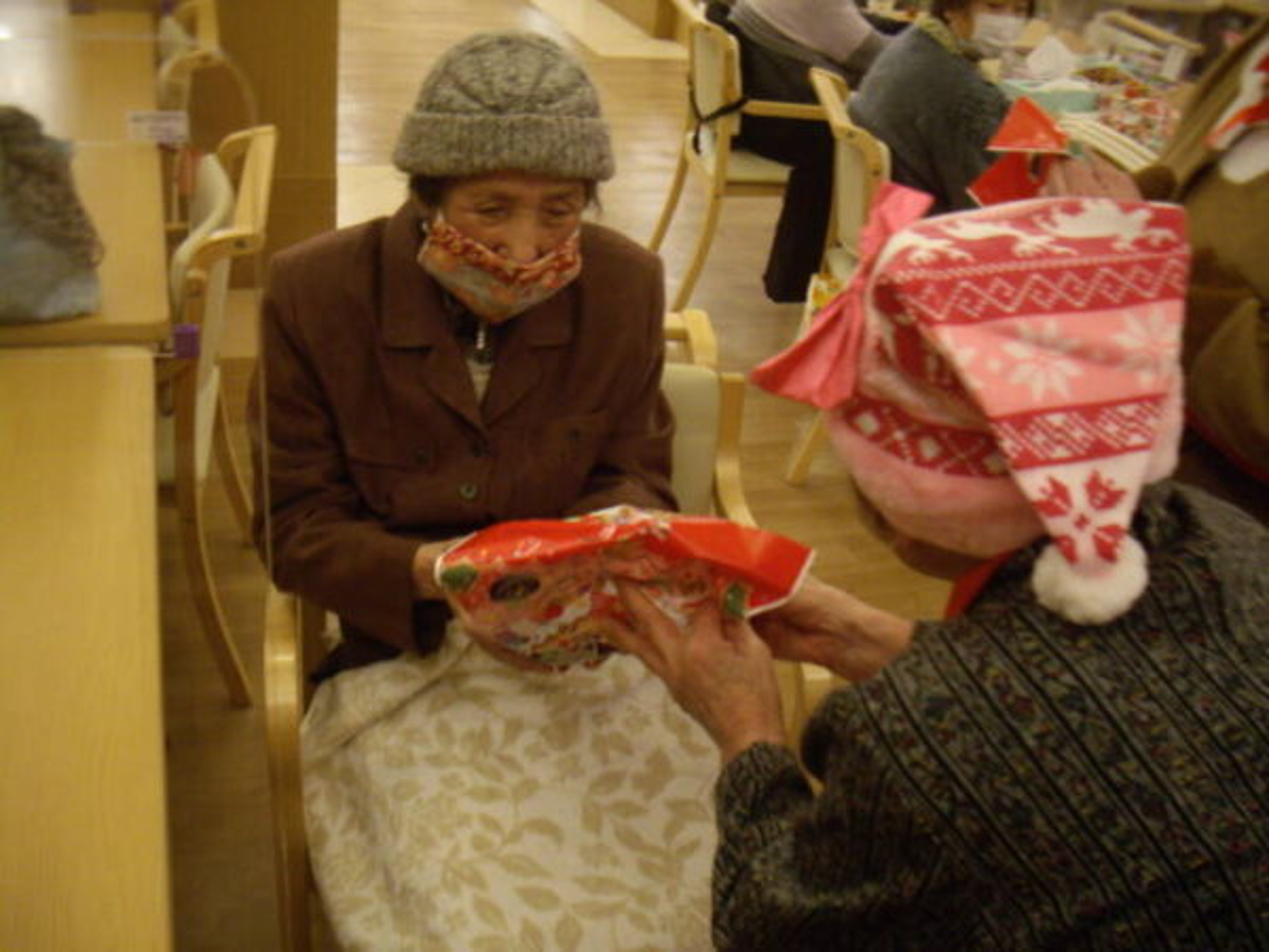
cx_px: 634
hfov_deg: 49.0
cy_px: 476
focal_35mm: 38
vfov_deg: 37.7
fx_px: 1393
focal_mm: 7.9
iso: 400
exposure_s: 1/40
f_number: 2.8
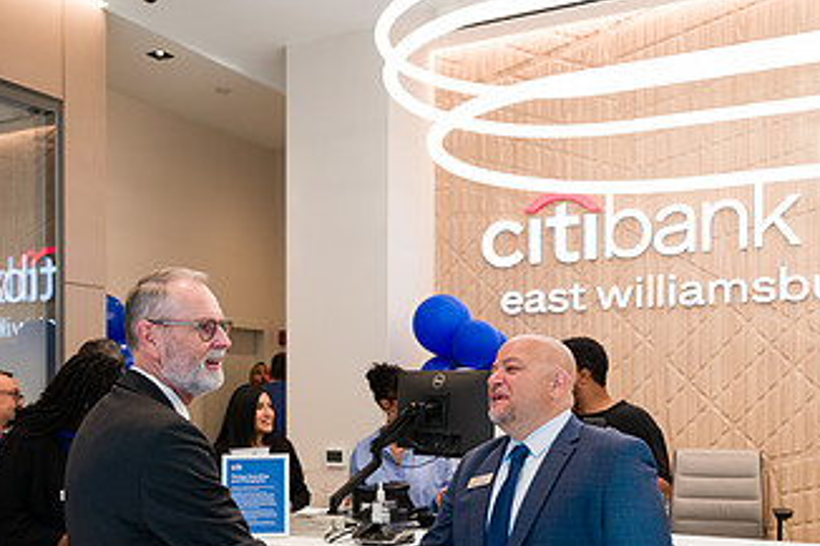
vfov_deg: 30.5
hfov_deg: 45.4
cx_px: 397
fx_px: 979
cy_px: 420
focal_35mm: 43
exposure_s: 1/200
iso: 320
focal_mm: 24
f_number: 3.2
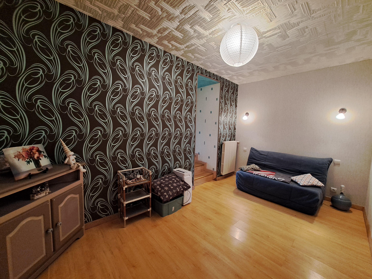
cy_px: 140
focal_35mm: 13
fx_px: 140
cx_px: 186
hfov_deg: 106.2
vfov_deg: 89.9
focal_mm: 1.74
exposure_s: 1/50
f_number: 2.2
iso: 160
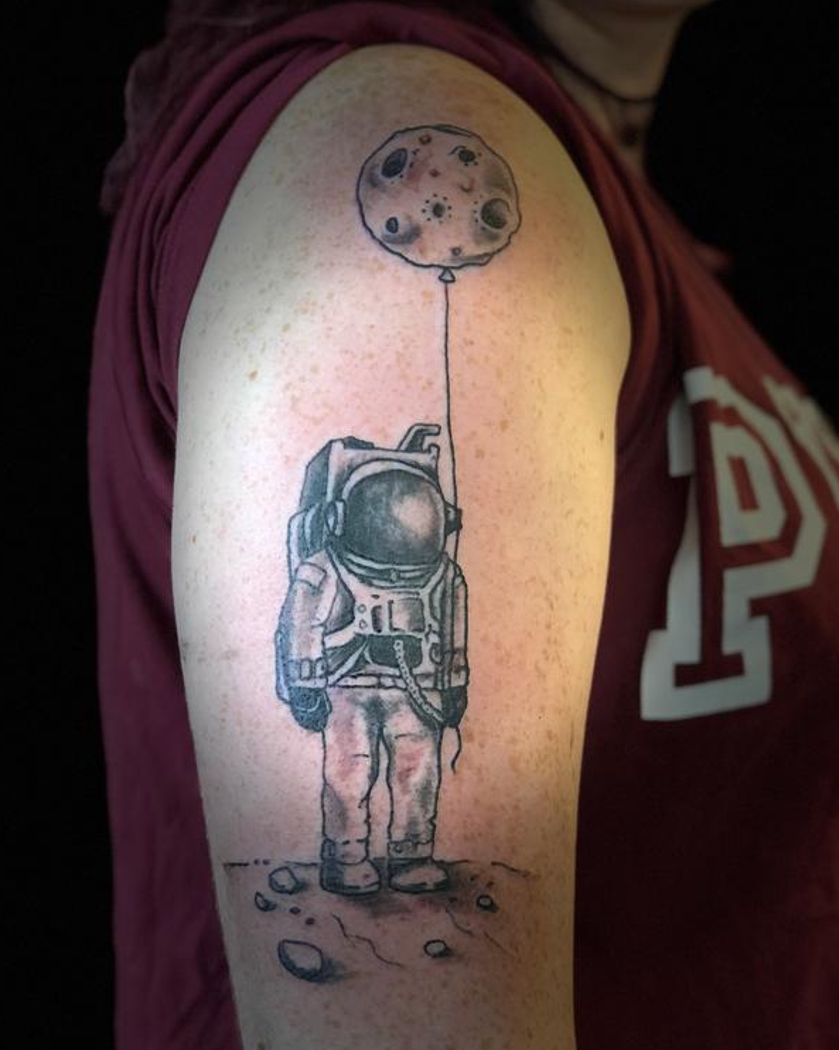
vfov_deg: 31.5
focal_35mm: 60
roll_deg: +1.2
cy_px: 528
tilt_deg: -6.8
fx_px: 1863
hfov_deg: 25.4
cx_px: 417
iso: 250
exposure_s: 1/60
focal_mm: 6.6
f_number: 2.8
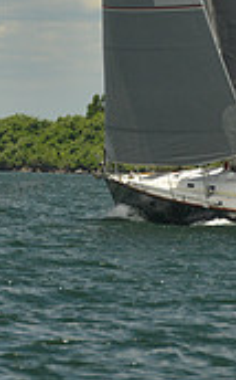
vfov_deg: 3.1
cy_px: -152
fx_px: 6928
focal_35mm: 671
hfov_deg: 2.0
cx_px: 158
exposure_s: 1/800
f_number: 8
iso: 400
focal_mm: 195
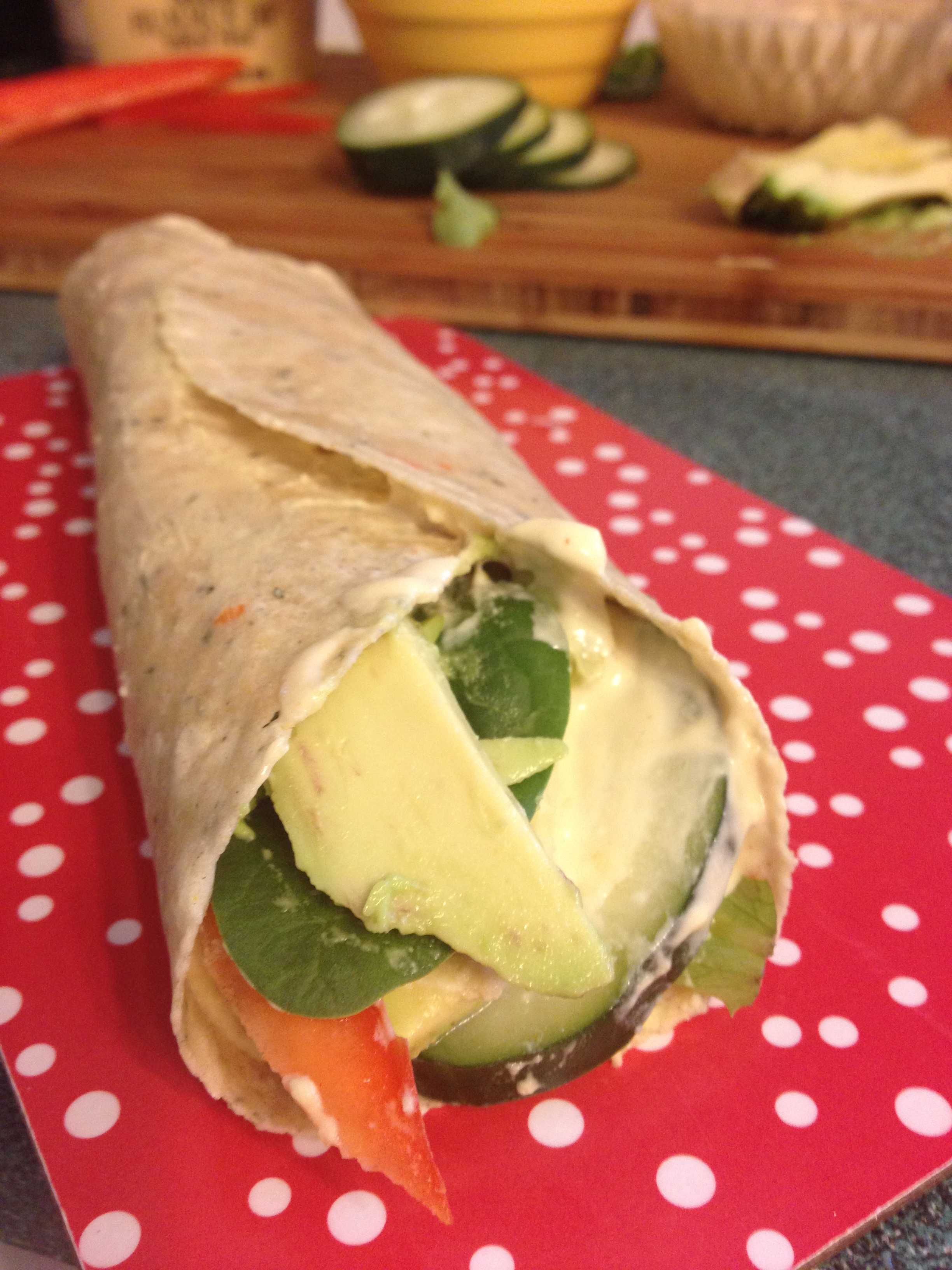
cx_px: 476
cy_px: 635
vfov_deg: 52.6
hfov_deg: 40.7
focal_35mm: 35
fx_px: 1283
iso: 125
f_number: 2.4
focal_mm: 4.28
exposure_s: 1/20
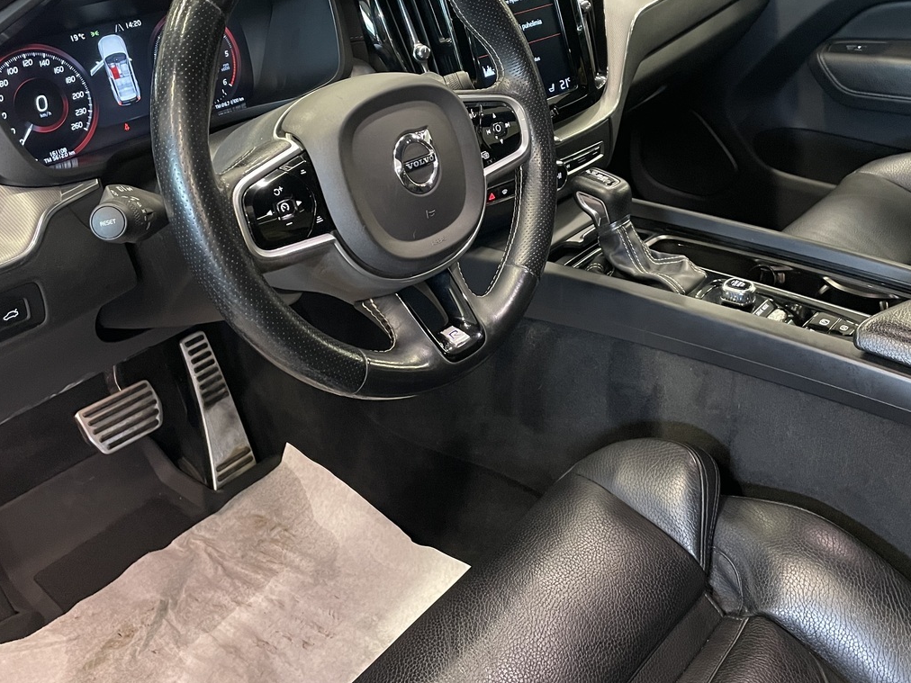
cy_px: 223
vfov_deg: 38.2
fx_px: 974
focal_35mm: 37
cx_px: 486
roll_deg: -0.4
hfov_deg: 50.1
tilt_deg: -27.2
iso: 500
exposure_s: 1/25
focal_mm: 4.2
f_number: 1.6
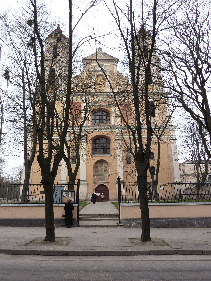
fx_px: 203
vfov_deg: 69.4
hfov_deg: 54.9
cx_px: 106
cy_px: 140
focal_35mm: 25
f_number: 4
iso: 125
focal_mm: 4.1
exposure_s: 1/250
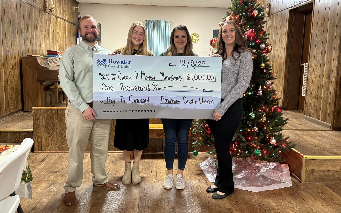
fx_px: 260
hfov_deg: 66.5
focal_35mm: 28
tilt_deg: -6.2
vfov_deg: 44.3
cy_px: 86
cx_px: 168
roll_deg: -1.3
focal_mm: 5.96
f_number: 1.6
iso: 320
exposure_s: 1/60
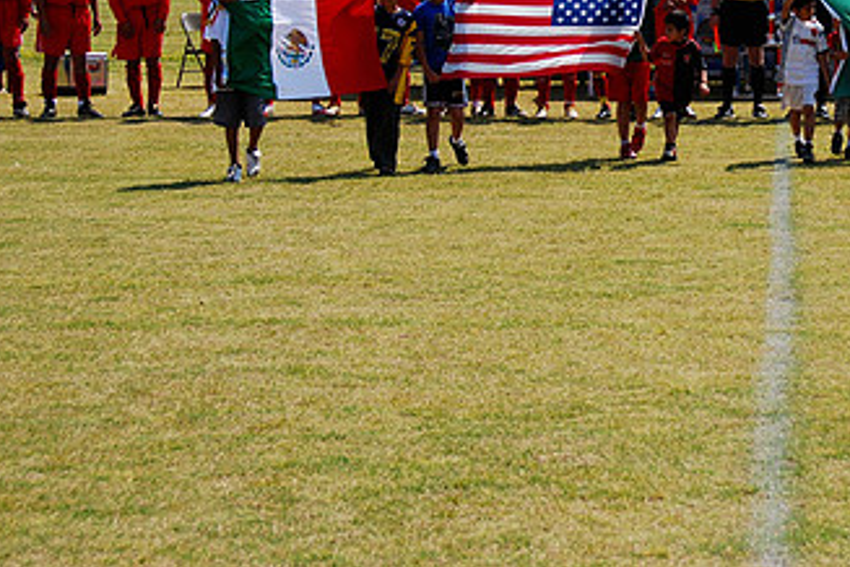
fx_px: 2644
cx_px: 738
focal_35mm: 112
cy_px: 65
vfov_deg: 12.2
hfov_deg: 18.0
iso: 100
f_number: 6.3
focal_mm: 42
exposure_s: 1/400
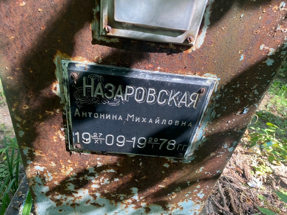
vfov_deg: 53.1
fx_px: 216
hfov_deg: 67.3
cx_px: 144
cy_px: 108
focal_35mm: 26
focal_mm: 4.25
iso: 100
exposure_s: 1/121
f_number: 1.8
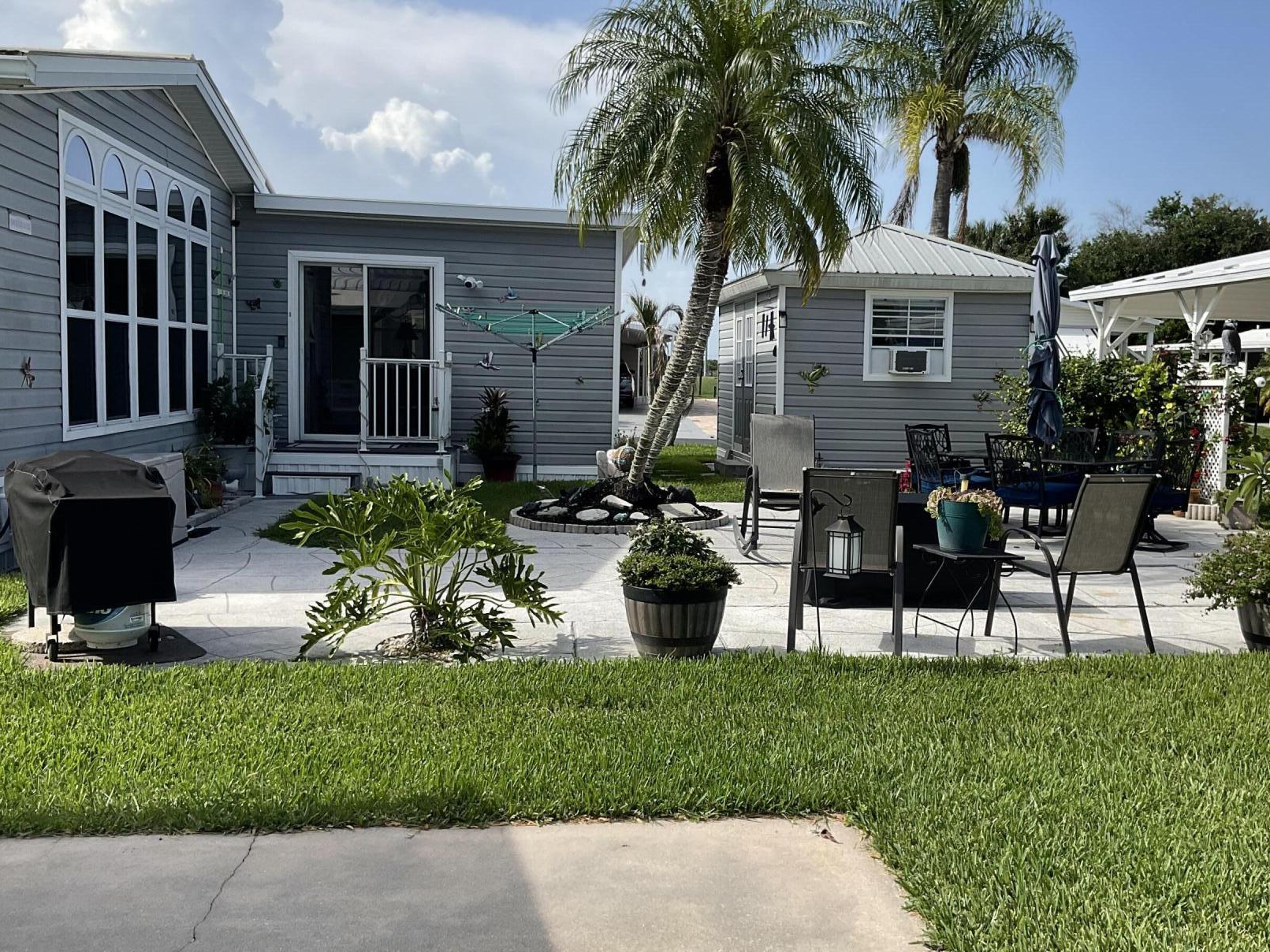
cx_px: 727
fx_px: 1321
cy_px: 478
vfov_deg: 39.7
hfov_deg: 51.2
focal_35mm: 36
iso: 16
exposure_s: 1/1626
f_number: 1.8
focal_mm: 3
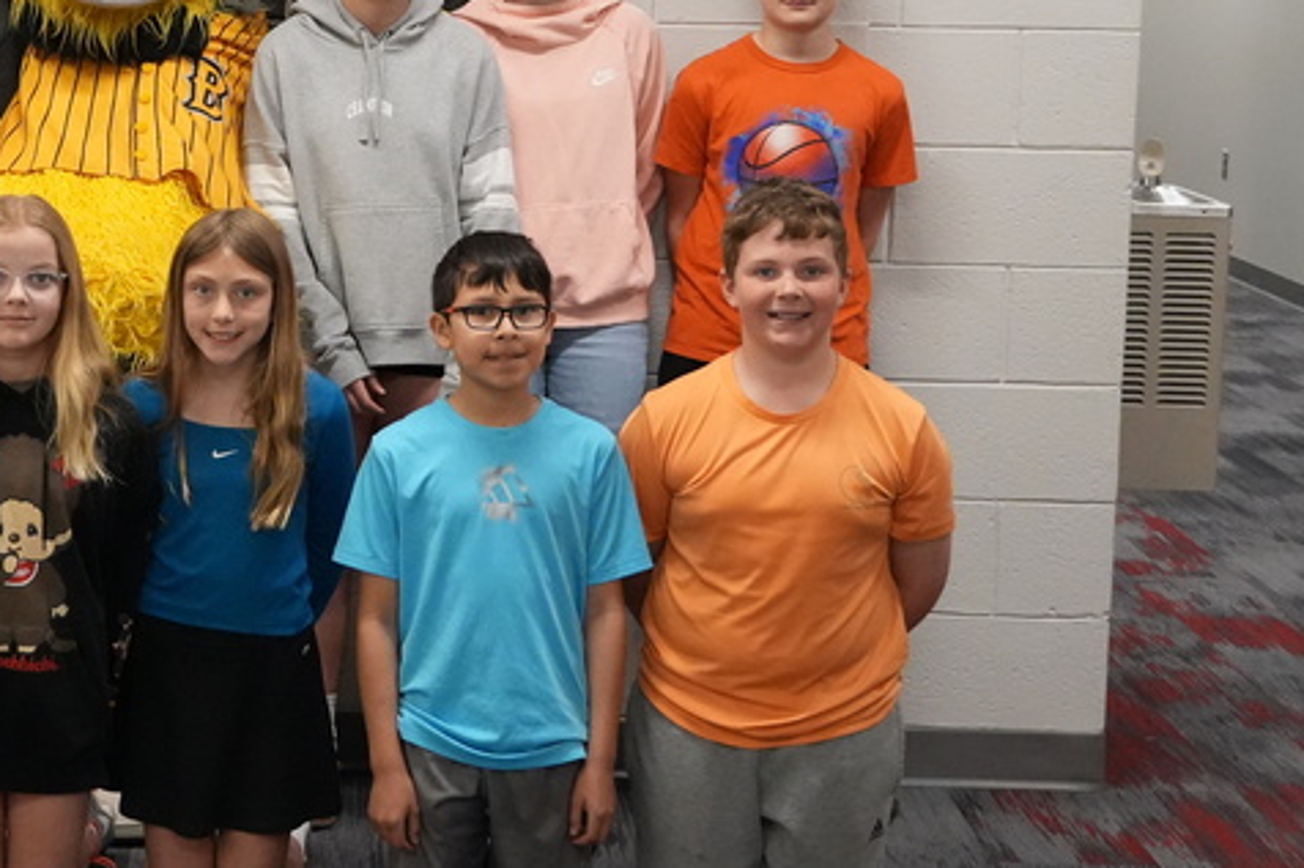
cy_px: 316
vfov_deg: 13.7
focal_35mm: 100
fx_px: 3624
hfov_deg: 19.8
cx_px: 11
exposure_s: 1/250
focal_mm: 31
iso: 4000
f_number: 4.5
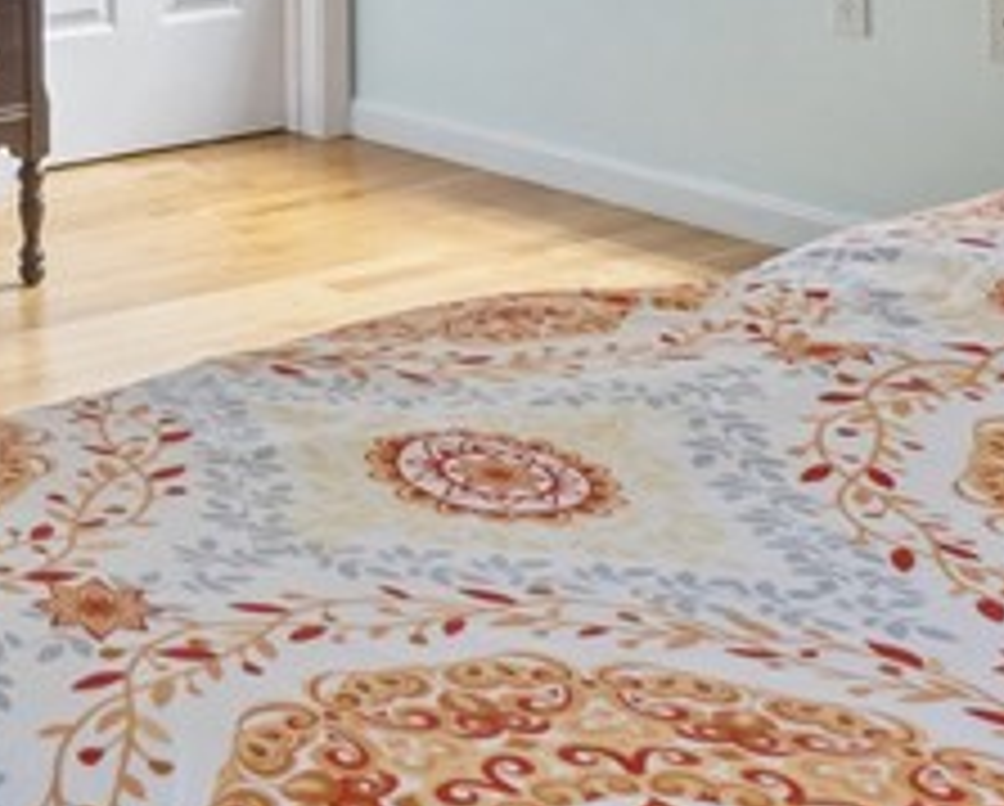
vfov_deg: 14.3
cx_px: -428
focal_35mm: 99
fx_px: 2946
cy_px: -507
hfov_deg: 17.7
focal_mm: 15.2
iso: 400
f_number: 8
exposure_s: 1/4
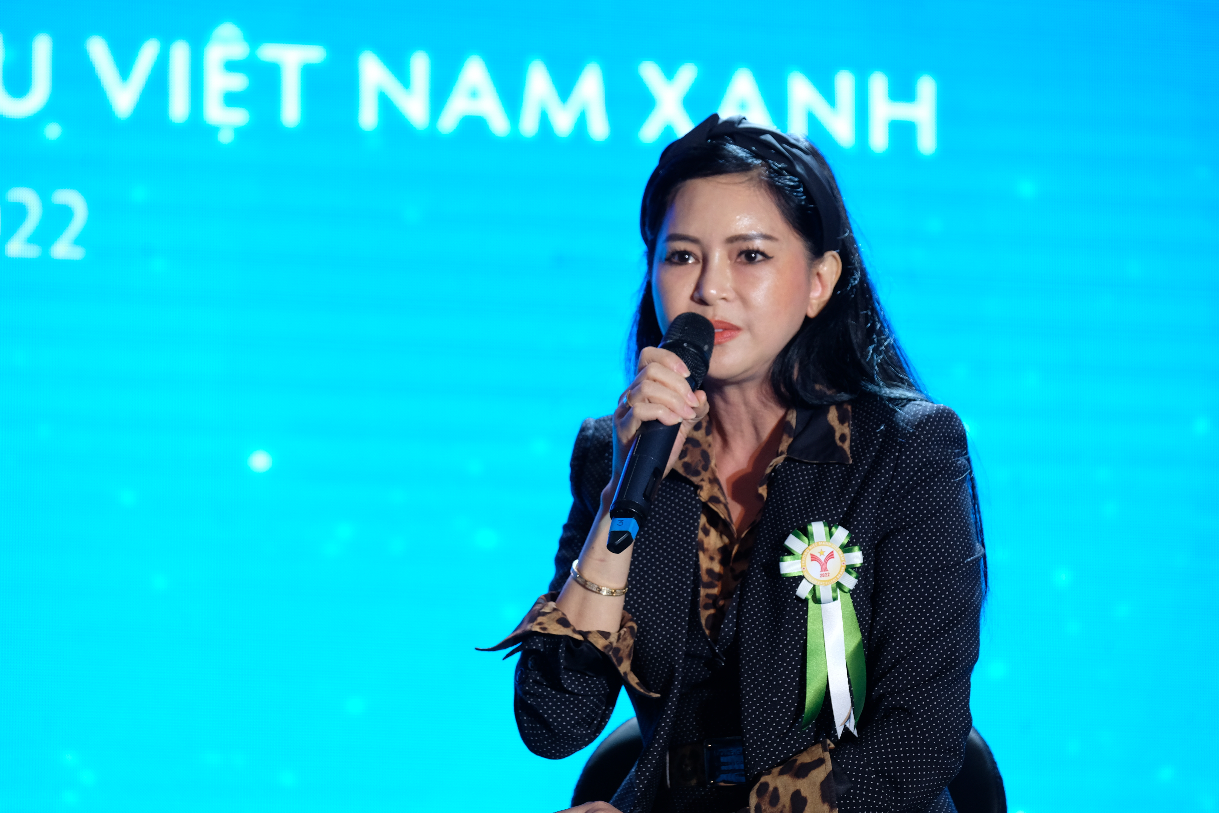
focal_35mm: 205
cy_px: 389
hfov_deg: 10.0
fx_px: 6941
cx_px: 642
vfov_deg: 6.7
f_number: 3.6
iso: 800
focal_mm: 129.2
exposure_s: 1/200
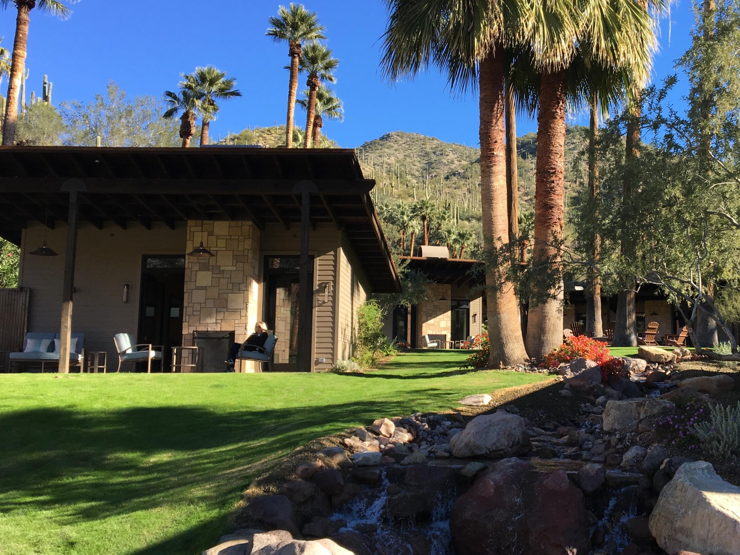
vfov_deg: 36.0
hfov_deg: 46.0
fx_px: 855
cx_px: 496
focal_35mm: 40
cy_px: 281
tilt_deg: +6.1
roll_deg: +0.6
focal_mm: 4.15
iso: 25
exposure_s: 1/591
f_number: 2.2
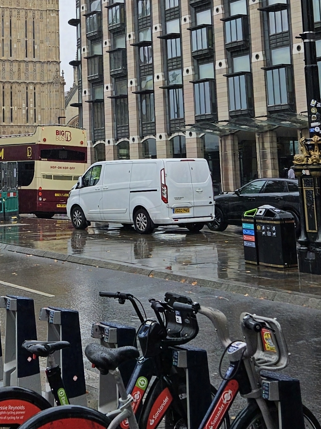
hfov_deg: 21.2
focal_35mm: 68
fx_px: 841
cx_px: 34
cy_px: 45
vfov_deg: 27.6
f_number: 1.8
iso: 25
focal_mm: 5.4
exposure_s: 1/242
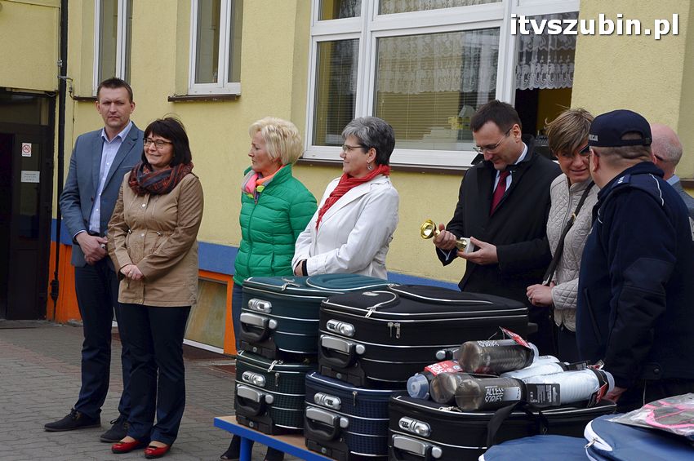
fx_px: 1387
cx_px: 347
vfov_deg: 18.9
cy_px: 230
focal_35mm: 72
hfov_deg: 28.1
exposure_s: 1/400
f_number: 10
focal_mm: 48
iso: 500
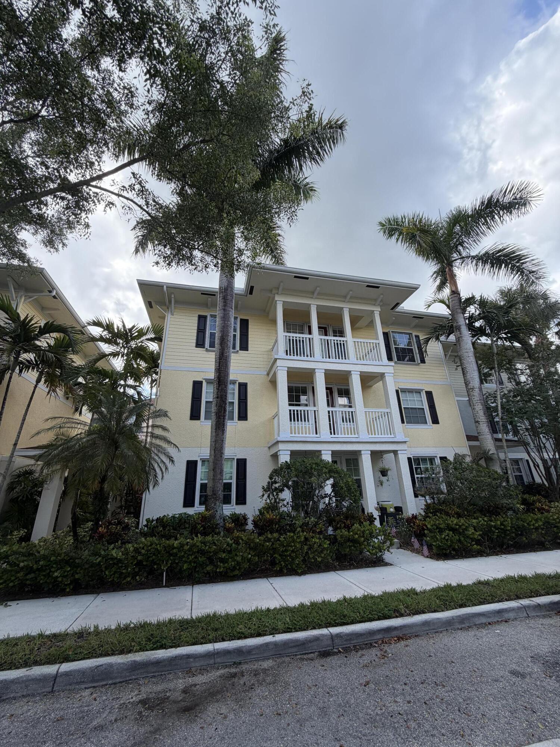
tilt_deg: +21.6
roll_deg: +1.1
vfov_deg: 102.1
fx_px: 302
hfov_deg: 85.7
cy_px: 374
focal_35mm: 14
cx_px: 280
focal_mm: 2.22
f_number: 2.2
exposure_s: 1/502
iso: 50
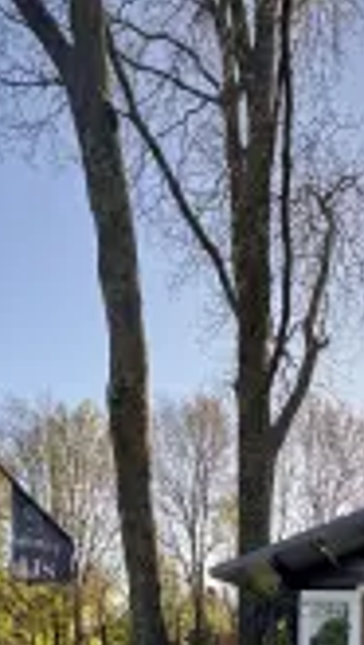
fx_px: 634
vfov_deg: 39.2
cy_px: 774
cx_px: 239
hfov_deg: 31.8
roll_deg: -0.4
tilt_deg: -10.1
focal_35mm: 37
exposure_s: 1/241
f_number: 2.2
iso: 64
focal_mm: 2.22
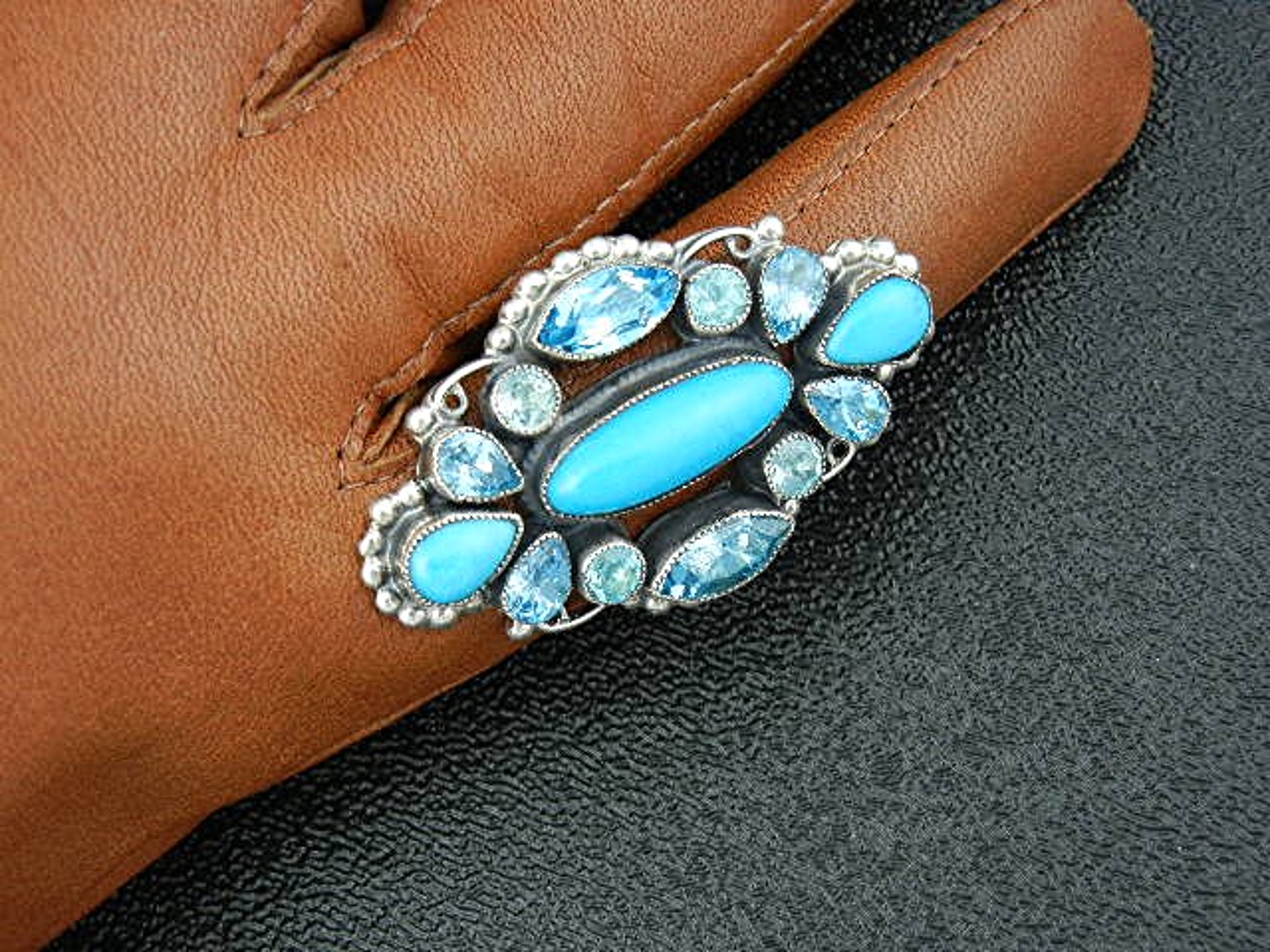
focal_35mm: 89
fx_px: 3265
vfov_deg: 16.6
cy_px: 476
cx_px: 635
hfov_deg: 22.0
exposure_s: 1/2.8
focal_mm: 16
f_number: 4.4
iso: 200
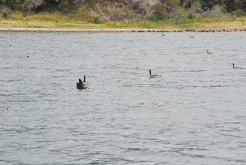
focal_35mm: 202
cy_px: 82
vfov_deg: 6.8
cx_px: 123
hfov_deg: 10.1
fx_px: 1386
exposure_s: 1/60
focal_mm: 135
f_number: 32
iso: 400
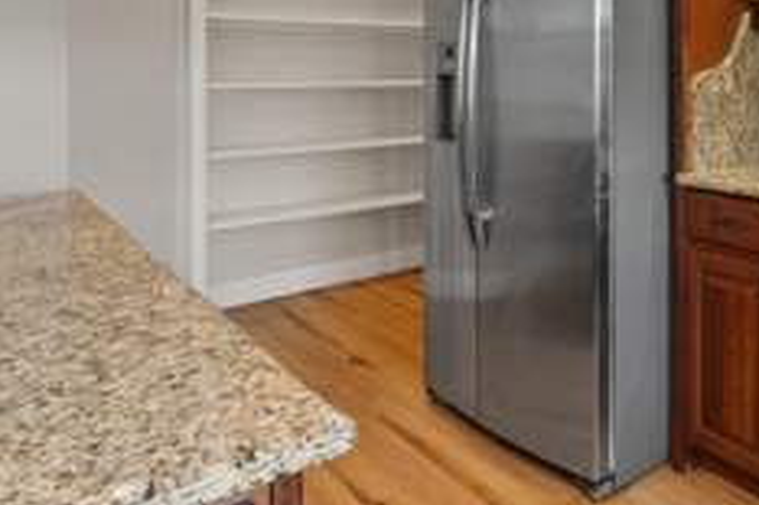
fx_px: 730
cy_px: 93
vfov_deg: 36.7
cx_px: 619
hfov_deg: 51.2
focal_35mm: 35
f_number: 9
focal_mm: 16.8
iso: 1000
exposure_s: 1/6
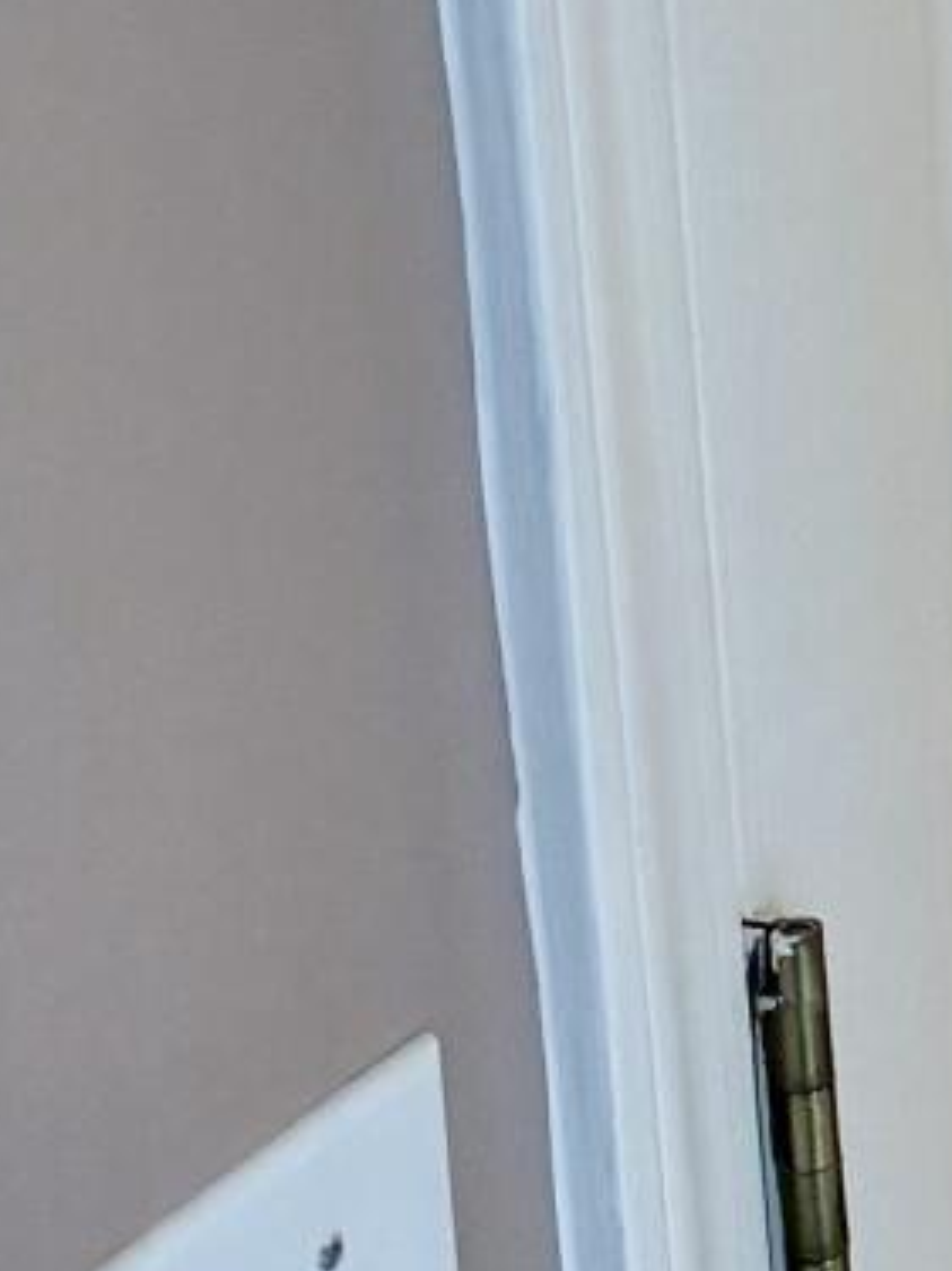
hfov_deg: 9.8
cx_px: 2514
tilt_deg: -9.0
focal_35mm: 128
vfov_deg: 14.2
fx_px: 4696
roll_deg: +0.8
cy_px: -752
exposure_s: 1/120
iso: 320
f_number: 1.78
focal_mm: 6.76
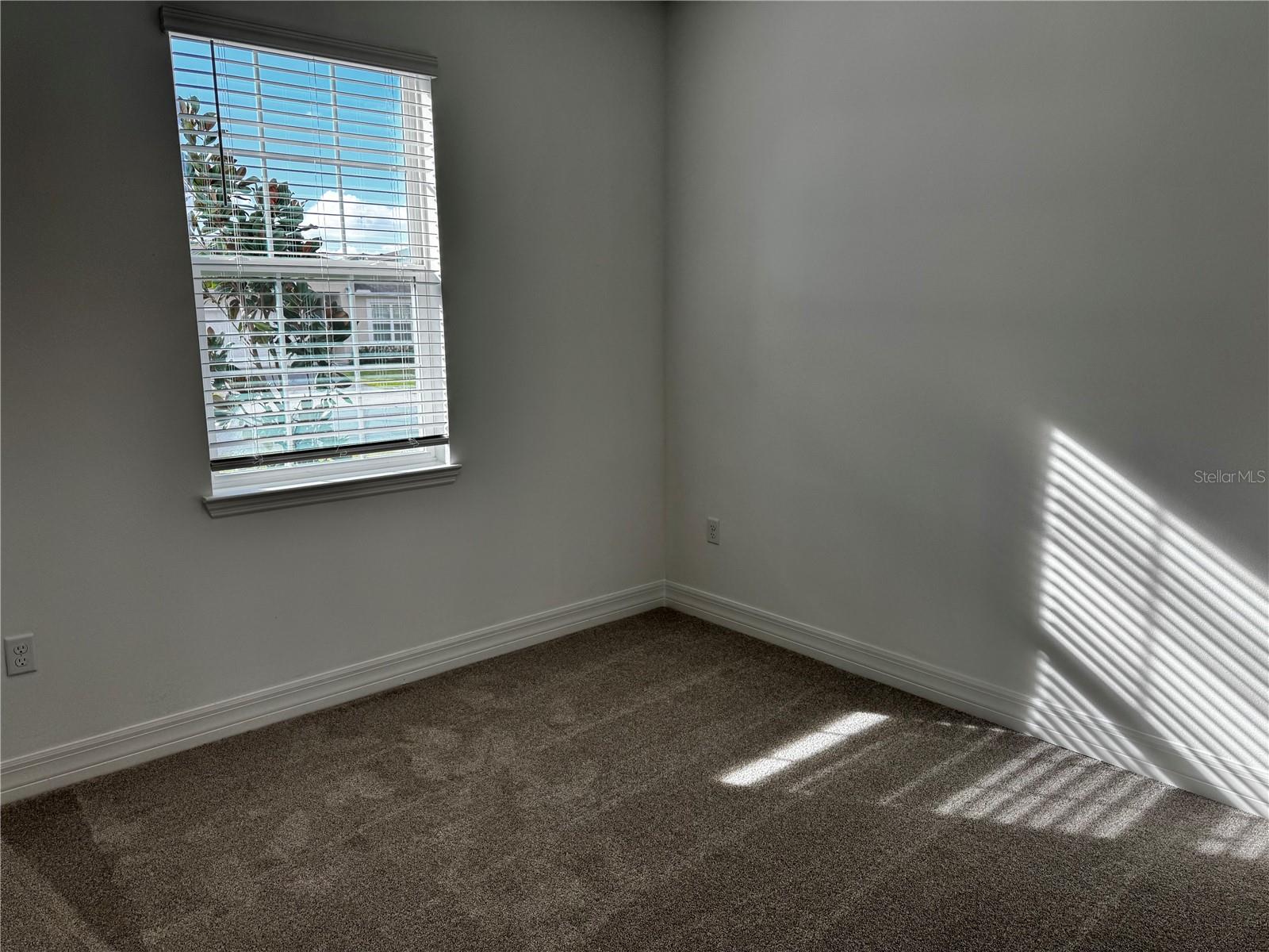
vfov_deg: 56.8
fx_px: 880
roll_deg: -0.4
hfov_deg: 71.6
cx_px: 634
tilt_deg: -9.8
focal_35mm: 24
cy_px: 476
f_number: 1.78
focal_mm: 6.76
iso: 80
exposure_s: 1/419
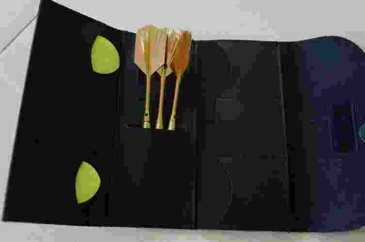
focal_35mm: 33
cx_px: 182
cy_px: 121
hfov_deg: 57.3
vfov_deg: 39.9
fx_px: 334
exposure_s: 1/100
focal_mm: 22
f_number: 4
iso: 3200
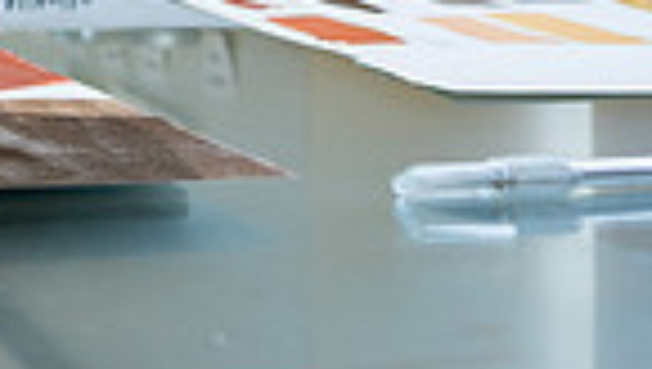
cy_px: -248
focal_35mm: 94
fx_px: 1627
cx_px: -522
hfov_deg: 18.0
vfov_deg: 12.1
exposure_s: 1/250
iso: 500
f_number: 4
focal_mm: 22.5
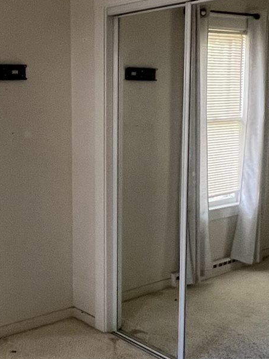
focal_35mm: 50
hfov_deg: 28.4
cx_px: 51
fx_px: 518
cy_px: 185
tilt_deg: -8.6
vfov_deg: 38.2
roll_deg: +0.5
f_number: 1.8
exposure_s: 1/84
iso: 250
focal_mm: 1.57
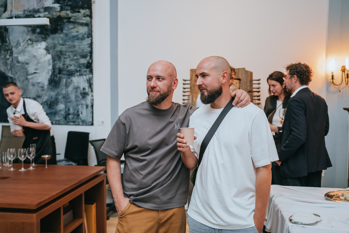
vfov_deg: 37.2
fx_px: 346
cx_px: 172
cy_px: 116
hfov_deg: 53.5
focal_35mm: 36
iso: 1600
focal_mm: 35
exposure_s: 1/160
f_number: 2.5
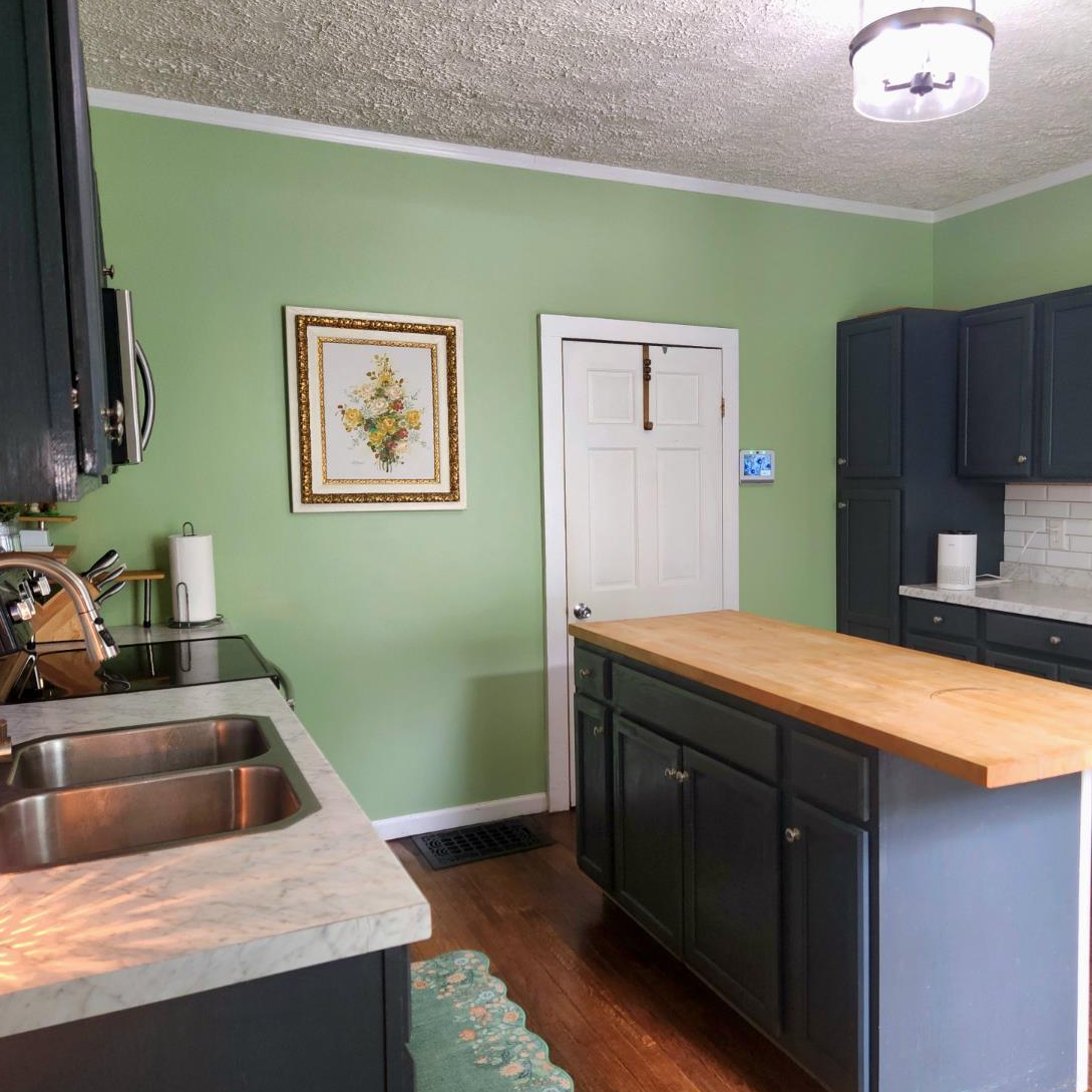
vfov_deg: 57.3
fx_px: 999
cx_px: 665
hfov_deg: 56.8
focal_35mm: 28
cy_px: 555
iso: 250
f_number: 1.8
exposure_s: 1/60.2
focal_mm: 5.4
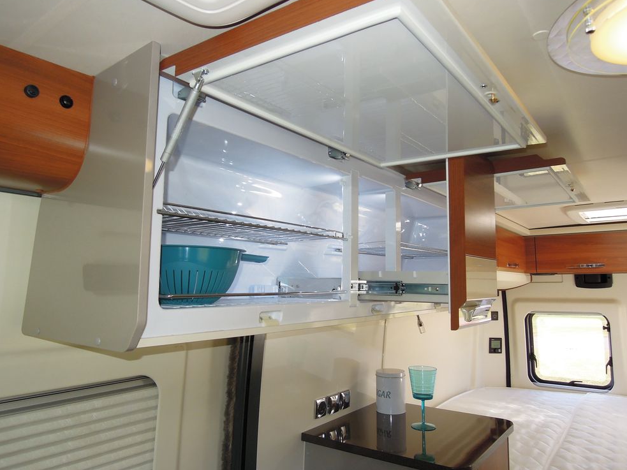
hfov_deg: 69.4
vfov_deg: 54.9
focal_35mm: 25
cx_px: 316
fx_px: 453
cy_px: 226
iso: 160
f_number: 2.8
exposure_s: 1/160
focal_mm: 4.3
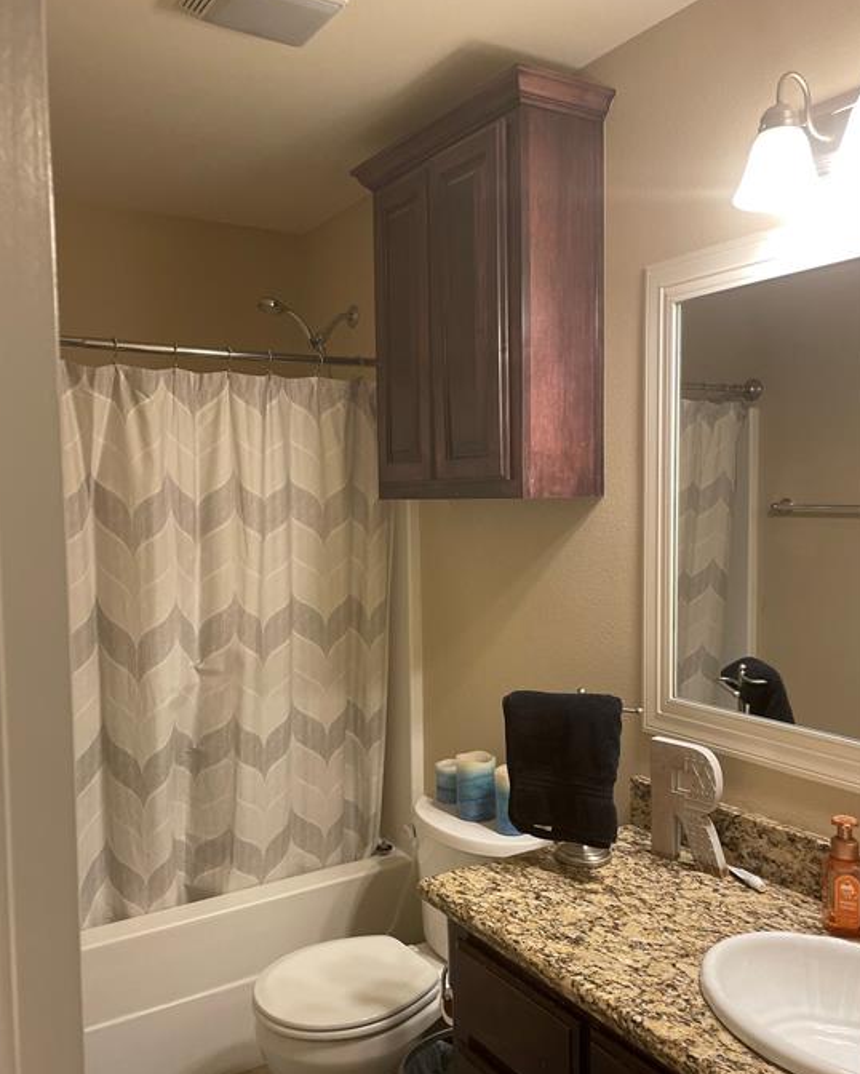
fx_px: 922
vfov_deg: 60.4
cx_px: 409
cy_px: 569
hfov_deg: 50.0
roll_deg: +1.0
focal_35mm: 29
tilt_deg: -4.4
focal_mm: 4.2
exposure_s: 1/60
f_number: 1.6
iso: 160
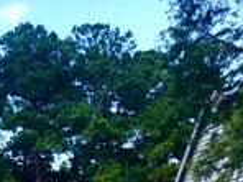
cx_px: -200
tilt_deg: +3.2
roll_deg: +3.7
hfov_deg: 14.3
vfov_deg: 11.7
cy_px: 274
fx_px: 849
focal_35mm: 121
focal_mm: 3.99
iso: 20
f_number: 1.8
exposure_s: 1/358
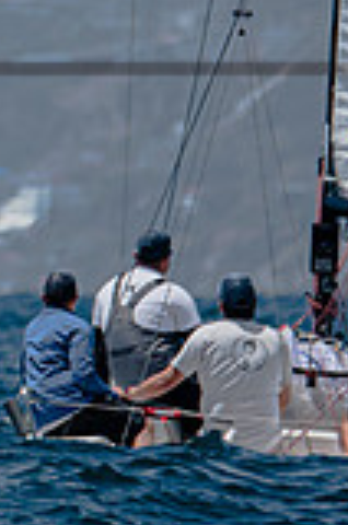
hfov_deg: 0.6
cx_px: -856
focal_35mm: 2129
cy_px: 9
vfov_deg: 1.0
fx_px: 31003
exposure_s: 1/2000
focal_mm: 300
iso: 200
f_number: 5.6
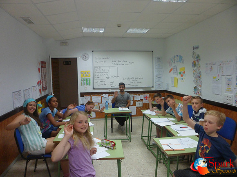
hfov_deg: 67.3
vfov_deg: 53.1
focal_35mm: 26
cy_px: 88
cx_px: 118
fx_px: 178
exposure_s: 1/45
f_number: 3.3
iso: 200
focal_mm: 4.9
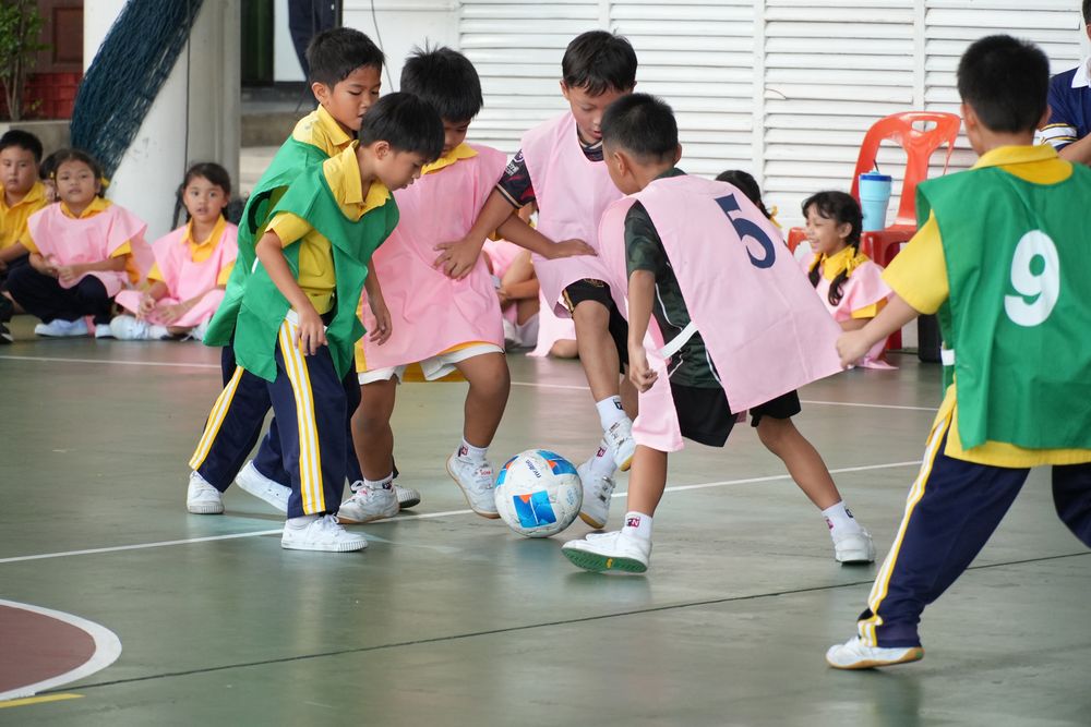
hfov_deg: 10.2
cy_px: 364
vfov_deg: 6.8
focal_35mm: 202
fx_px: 6137
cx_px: 546
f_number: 5.6
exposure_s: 1/500
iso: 1600
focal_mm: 135
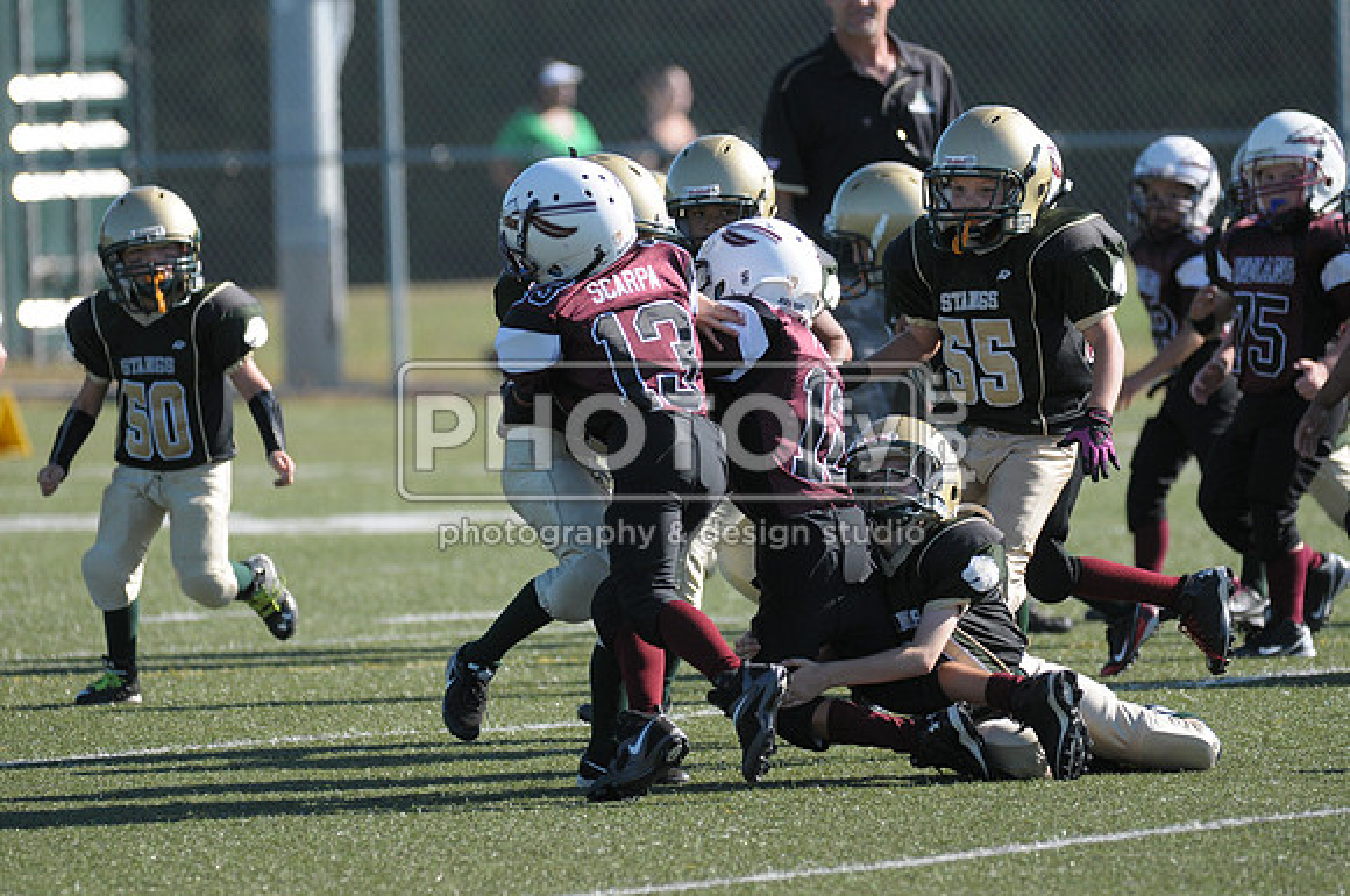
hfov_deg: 5.1
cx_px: 675
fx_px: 15166
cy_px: 448
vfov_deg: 3.4
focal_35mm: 405
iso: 640
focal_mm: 270
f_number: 4
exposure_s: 1/2500
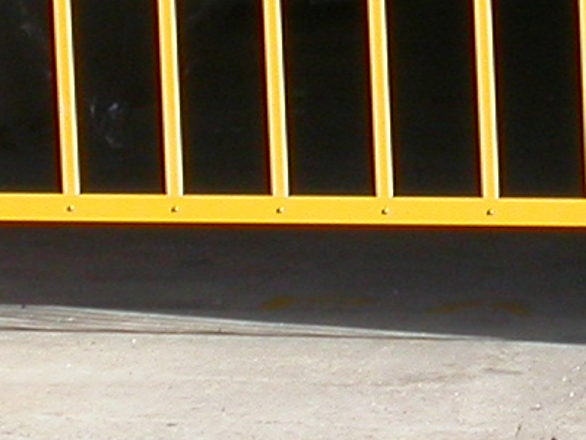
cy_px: -250
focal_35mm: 402
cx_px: 595
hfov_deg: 4.9
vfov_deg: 3.7
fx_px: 6807
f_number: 6
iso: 100
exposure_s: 1/199
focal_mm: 14.7
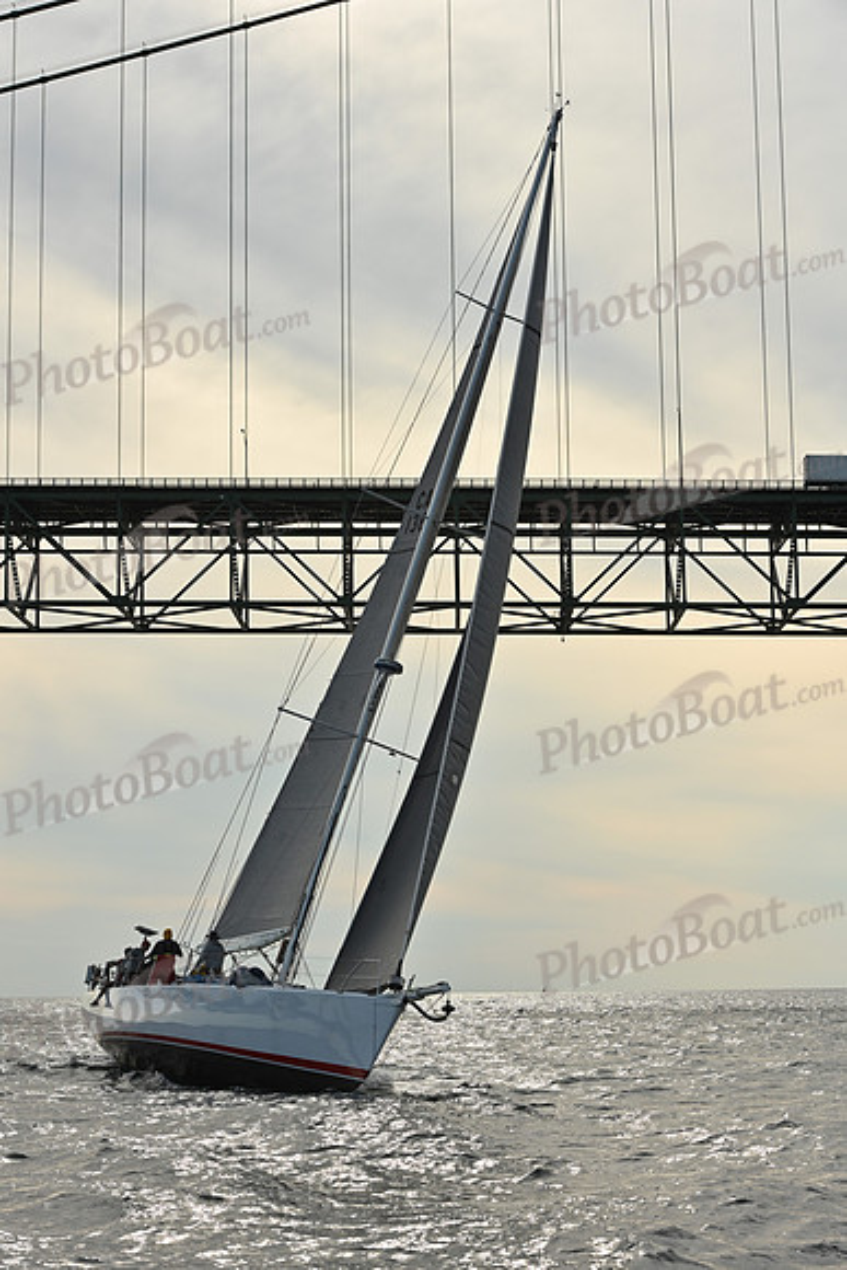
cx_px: 424
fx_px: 2469
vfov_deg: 28.8
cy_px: 635
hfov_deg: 19.5
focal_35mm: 70
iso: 320
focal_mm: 70
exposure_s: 1/1250
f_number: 10
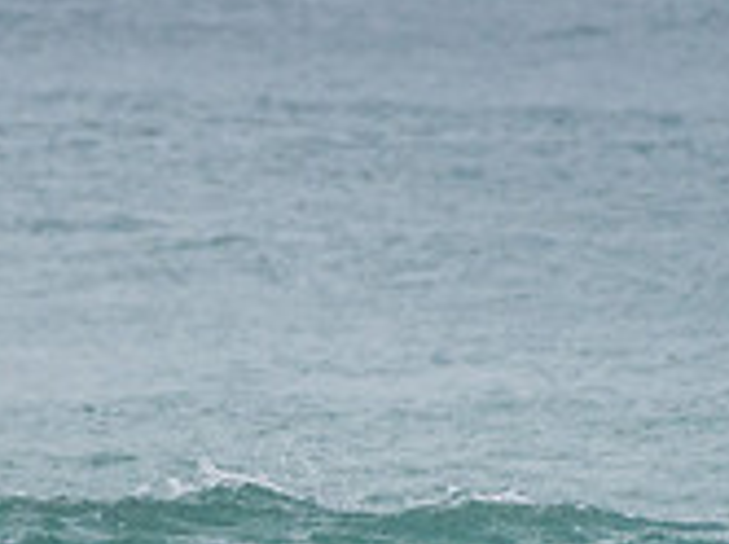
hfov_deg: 1.0
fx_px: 43047
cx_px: -432
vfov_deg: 0.7
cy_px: 730
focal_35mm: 2047
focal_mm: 500
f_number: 5.6
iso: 500
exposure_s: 1/320
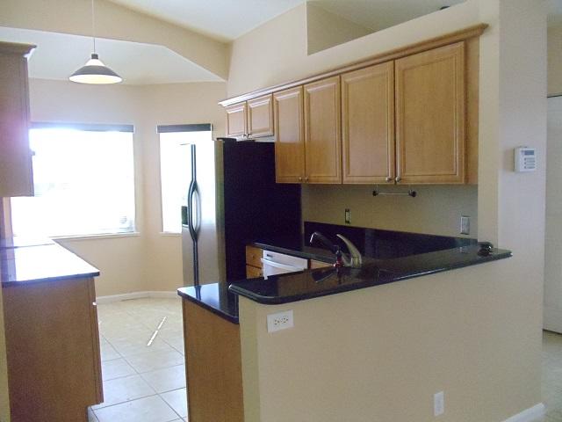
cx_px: 281
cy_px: 211
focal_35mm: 44
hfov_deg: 42.9
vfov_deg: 32.9
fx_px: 714
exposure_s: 1/100
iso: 1600
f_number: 3.5
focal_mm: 6
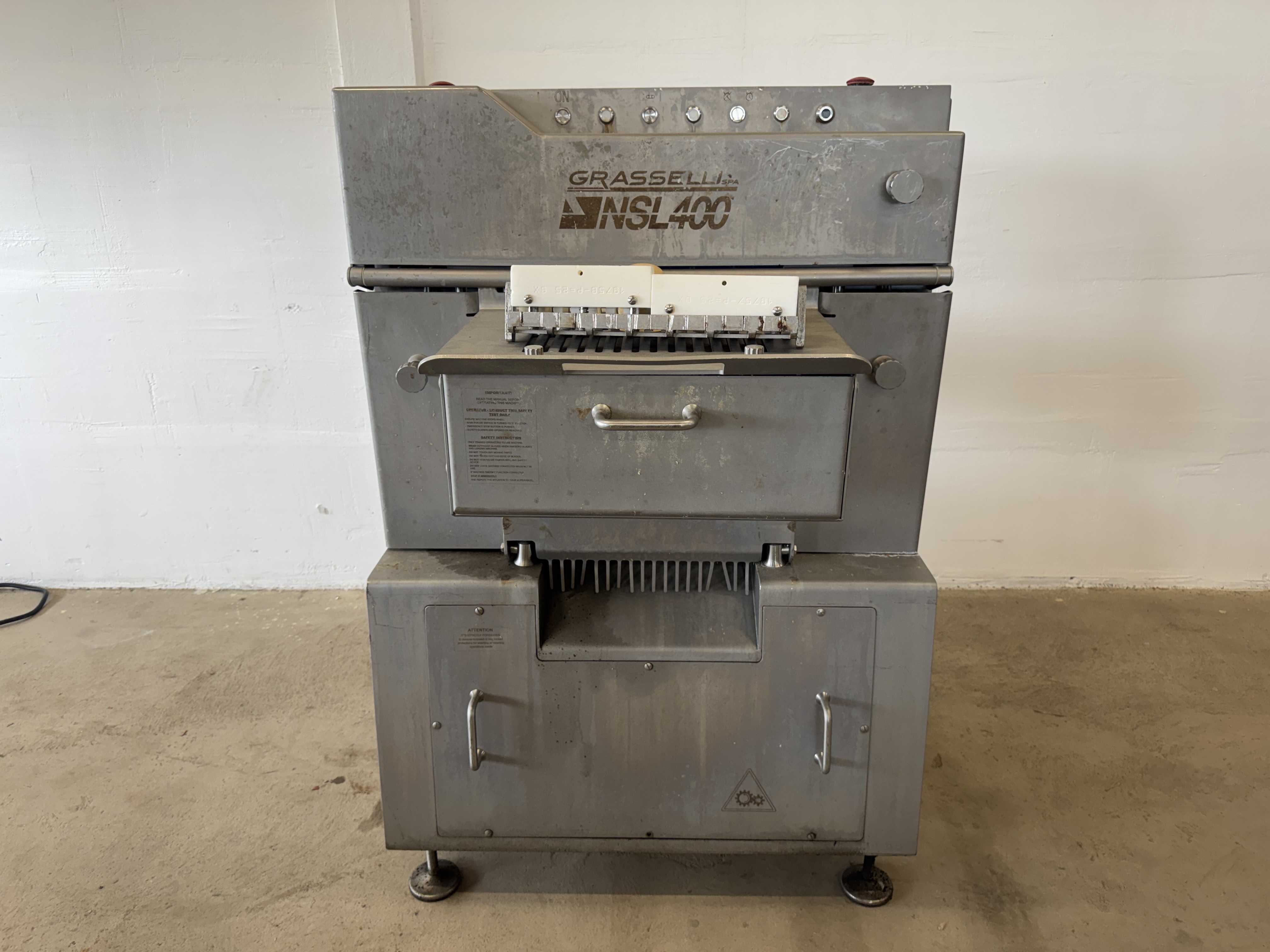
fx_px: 881
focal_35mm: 24
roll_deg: +0.8
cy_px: 476
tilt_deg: -20.2
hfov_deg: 71.6
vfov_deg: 56.8
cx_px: 635
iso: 64
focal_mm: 6.76
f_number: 1.78
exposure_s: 1/100
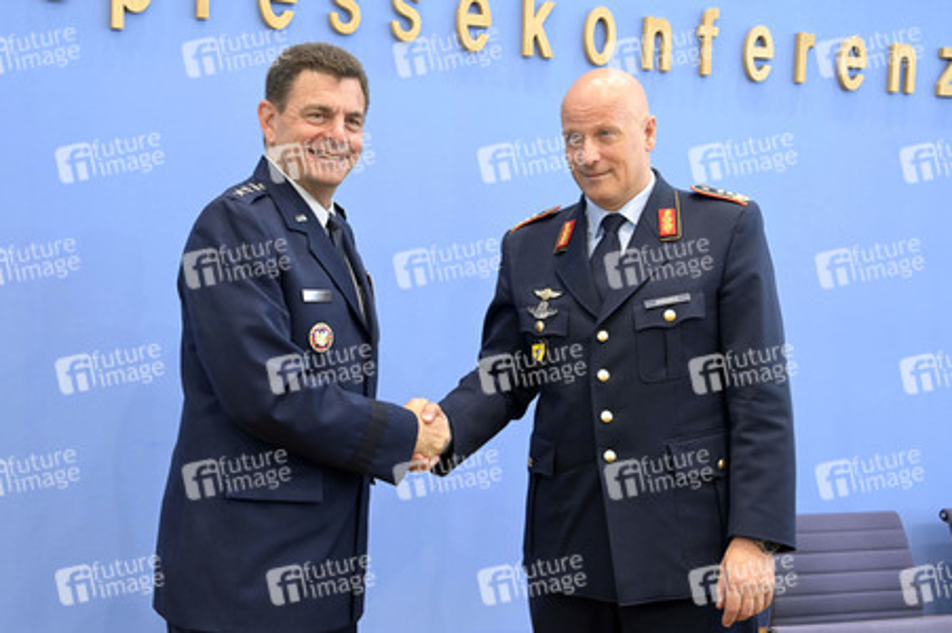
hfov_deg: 36.3
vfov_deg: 24.6
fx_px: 1453
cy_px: 316
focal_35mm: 55
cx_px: 476
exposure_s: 1/320
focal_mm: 55
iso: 5000
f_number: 5.6
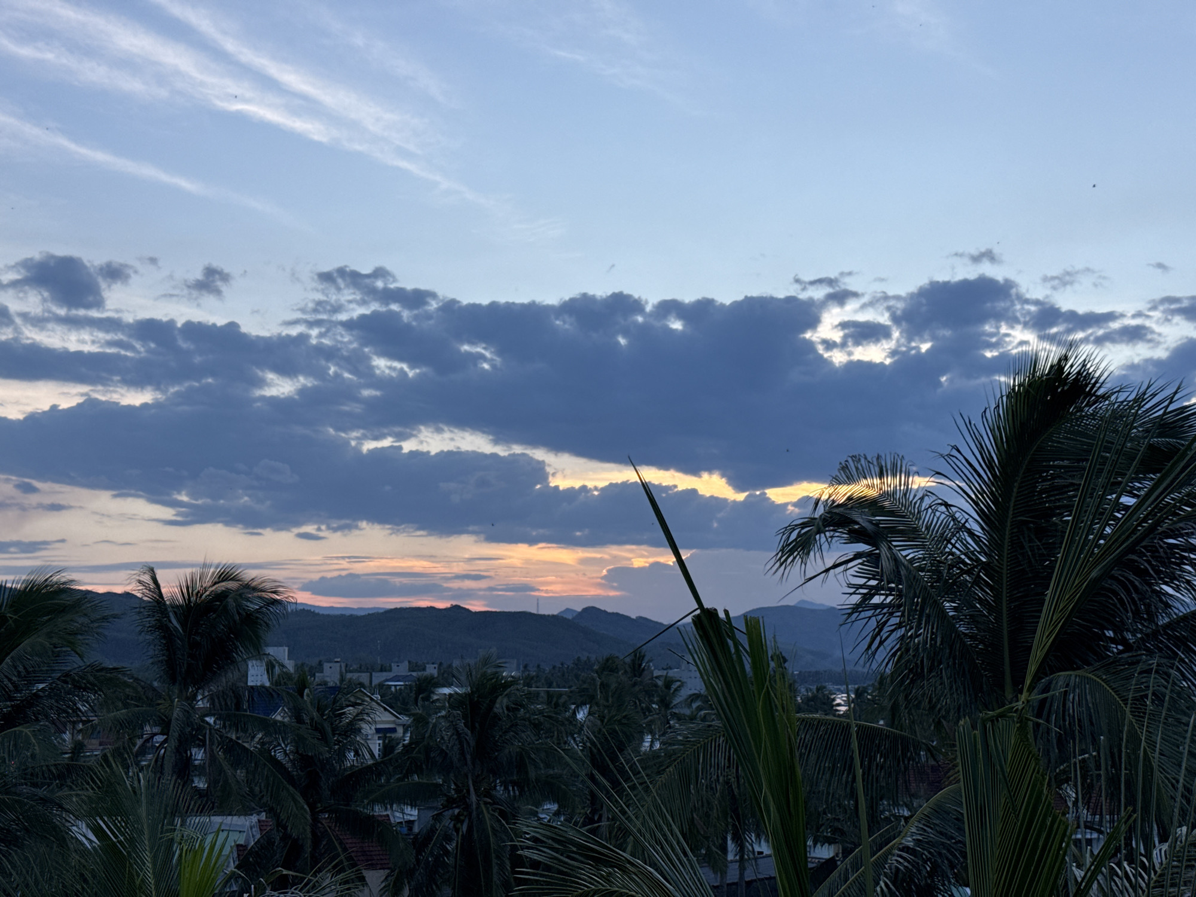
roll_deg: -0.3
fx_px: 1658
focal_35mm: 48
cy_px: 448
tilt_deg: +7.8
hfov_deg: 39.7
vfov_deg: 30.3
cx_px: 598
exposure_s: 1/601
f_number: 1.78
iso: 64
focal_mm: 6.76
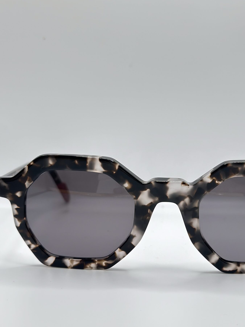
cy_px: 166
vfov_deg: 28.6
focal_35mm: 68
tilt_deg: -31.0
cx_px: 165
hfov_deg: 21.5
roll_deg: -0.2
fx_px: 642
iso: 80
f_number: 1.78
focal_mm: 6.86
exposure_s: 1/373
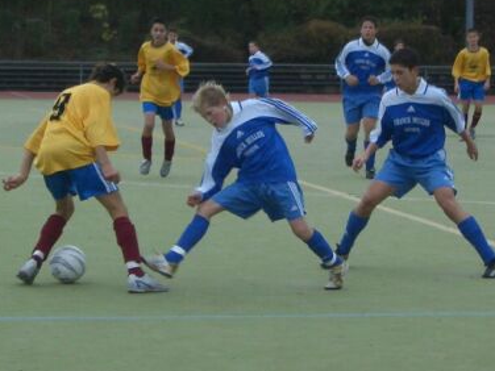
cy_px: 178
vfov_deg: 22.3
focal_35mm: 66
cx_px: 254
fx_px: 944
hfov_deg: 29.4
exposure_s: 1/200
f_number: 3.5
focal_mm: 10.2
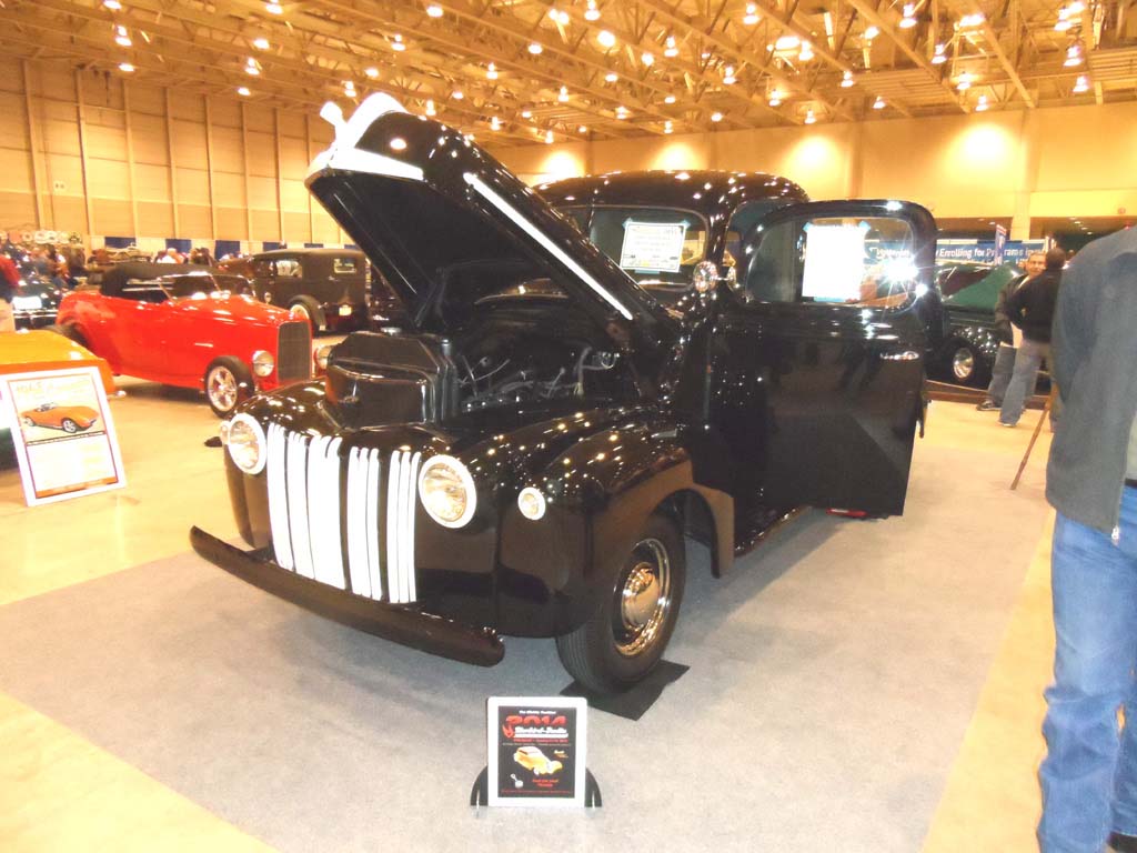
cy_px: 426
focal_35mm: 24
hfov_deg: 71.6
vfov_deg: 56.8
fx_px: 788
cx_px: 568
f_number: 3.2
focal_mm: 4
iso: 640
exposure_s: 1/30
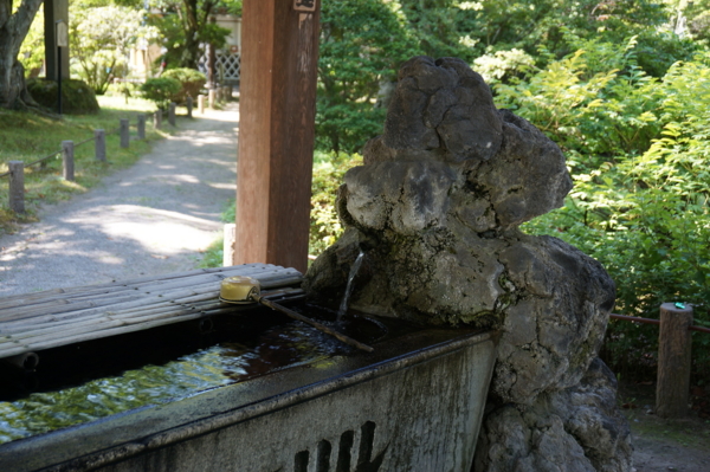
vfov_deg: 28.0
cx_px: 355
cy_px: 236
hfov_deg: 41.1
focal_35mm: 48
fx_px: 946
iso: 100
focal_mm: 32
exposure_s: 1/30
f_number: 5
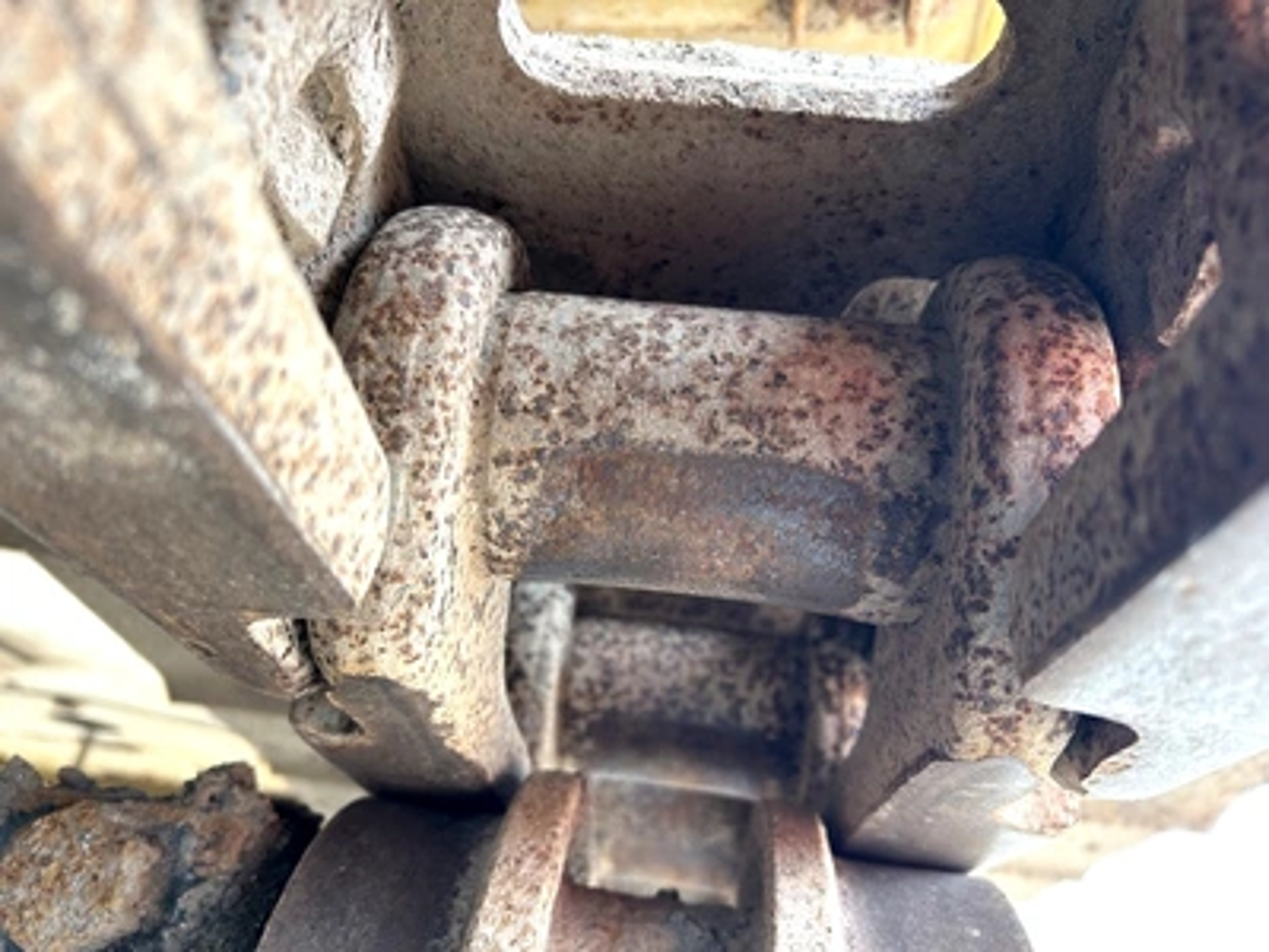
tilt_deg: +29.8
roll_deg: -6.5
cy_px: 476
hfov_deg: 67.3
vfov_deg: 53.1
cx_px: 634
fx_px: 953
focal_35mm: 26
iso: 125
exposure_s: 1/76
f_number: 1.5
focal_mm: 5.7
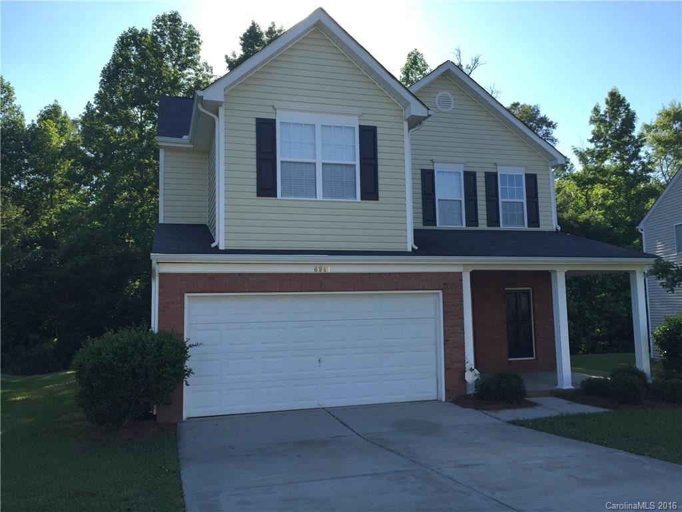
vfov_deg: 48.2
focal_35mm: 29
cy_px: 256
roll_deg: +0.4
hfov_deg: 61.7
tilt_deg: +4.5
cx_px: 341
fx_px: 571
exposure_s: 1/1041
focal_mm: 4.15
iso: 32
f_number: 2.2
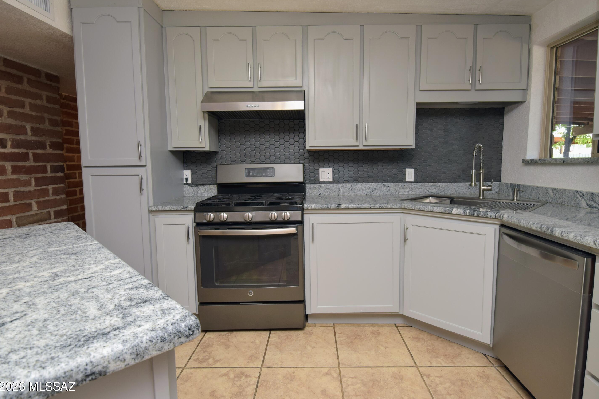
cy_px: 195
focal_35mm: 19
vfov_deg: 64.6
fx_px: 316
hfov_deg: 86.9
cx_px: 305
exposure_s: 1/50
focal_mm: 12
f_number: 9
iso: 400
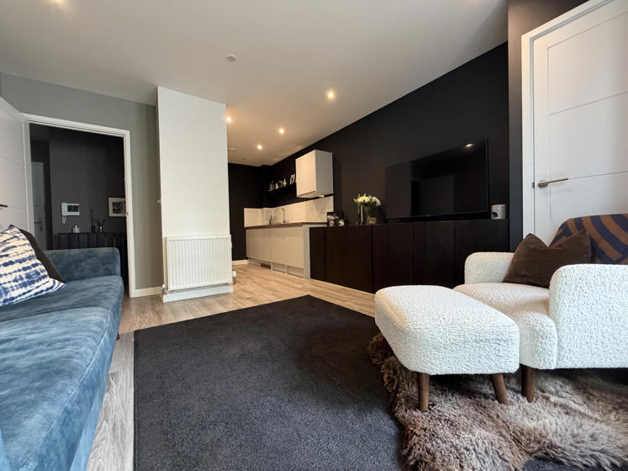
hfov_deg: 102.1
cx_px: 314
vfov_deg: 85.7
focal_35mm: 14
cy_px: 236
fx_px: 254
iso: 320
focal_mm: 2.22
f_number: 2.2
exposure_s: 1/50
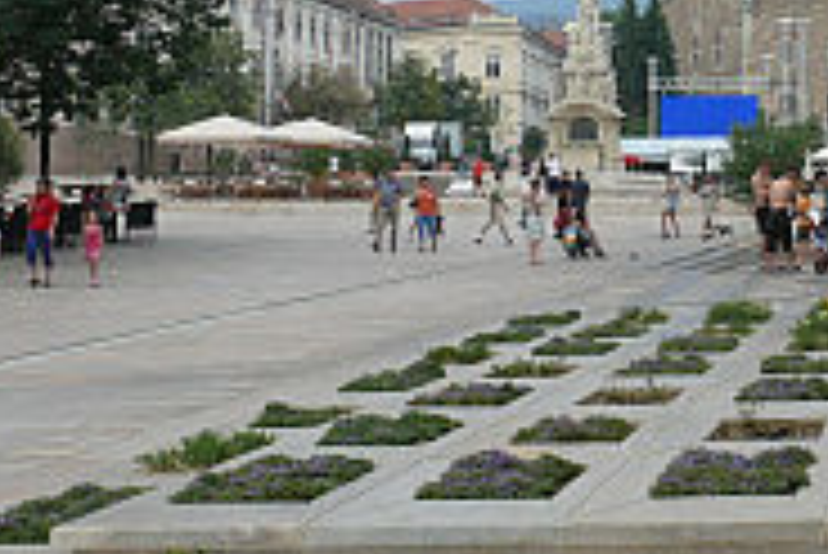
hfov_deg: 21.8
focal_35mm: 89
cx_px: 882
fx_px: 2049
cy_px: 252
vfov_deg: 15.4
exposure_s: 1/500
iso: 100
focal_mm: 7.4
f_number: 5.6
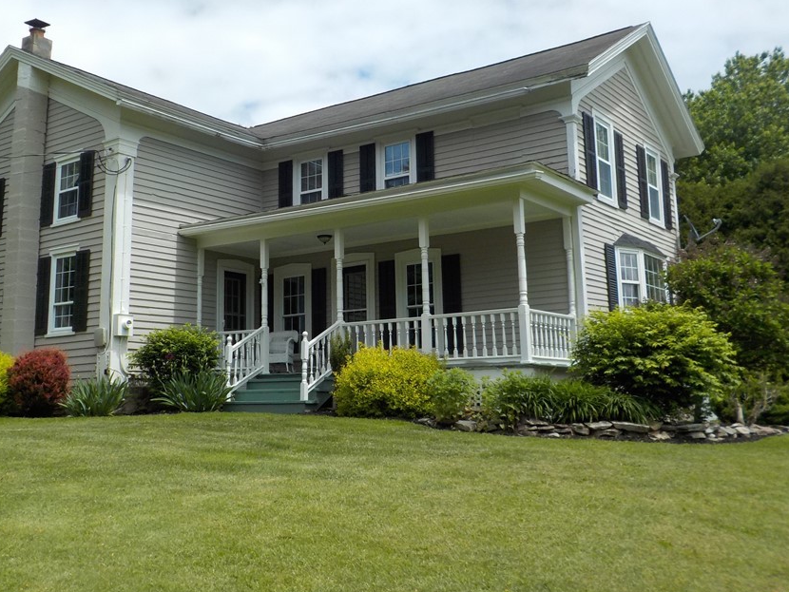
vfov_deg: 38.6
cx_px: 353
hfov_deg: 50.0
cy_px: 253
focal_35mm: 37
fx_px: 844
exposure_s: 1/1250
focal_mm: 4.1
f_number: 3.3
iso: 125
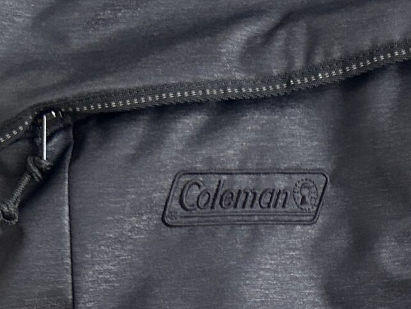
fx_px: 1223
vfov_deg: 13.8
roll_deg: +0.5
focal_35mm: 103
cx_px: 286
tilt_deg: -17.4
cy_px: 396
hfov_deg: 19.0
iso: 250
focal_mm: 5.7
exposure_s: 1/60
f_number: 1.5
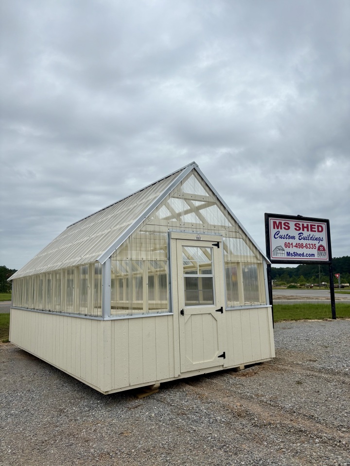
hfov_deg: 53.1
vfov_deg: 67.3
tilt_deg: +6.5
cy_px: 233
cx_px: 175
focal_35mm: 26
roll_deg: -0.7
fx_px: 351
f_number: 1.6
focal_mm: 5.96
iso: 50
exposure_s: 1/6329
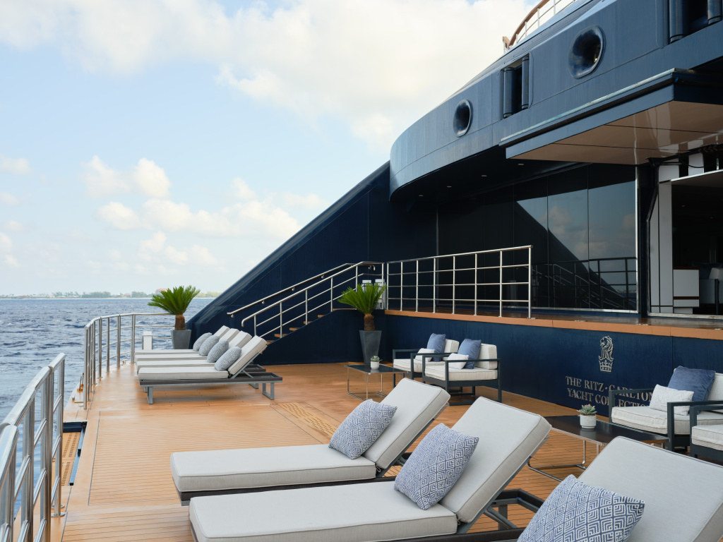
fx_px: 752
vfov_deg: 39.7
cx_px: 362
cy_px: 271
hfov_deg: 51.4
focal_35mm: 36
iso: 250
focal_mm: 45
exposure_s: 1/250
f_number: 8
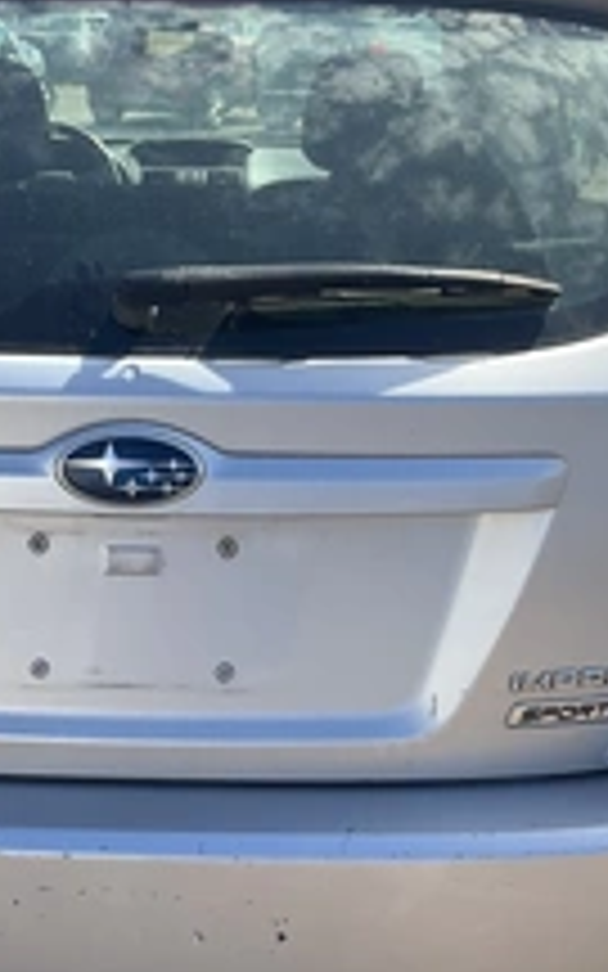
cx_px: 153
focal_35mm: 57
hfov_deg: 22.5
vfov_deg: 35.3
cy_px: 648
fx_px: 1511
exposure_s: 1/869
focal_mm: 3
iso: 25
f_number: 1.8
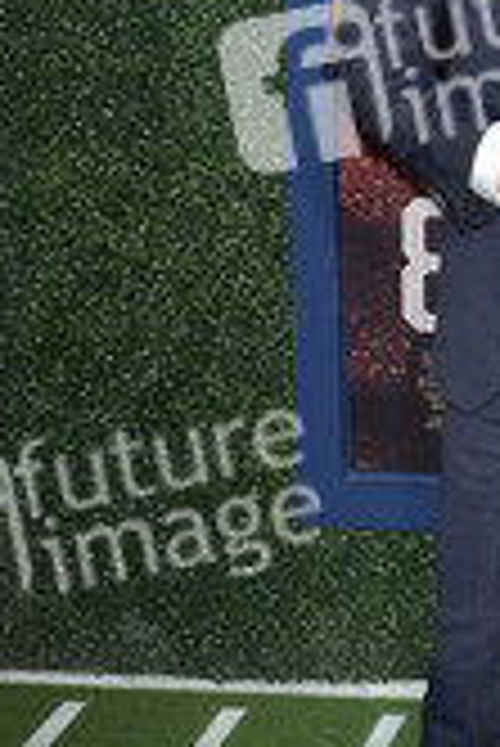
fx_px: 2100
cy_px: 292
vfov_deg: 20.2
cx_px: 583
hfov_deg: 13.3
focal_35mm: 101
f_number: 6.3
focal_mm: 42
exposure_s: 1/250
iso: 400
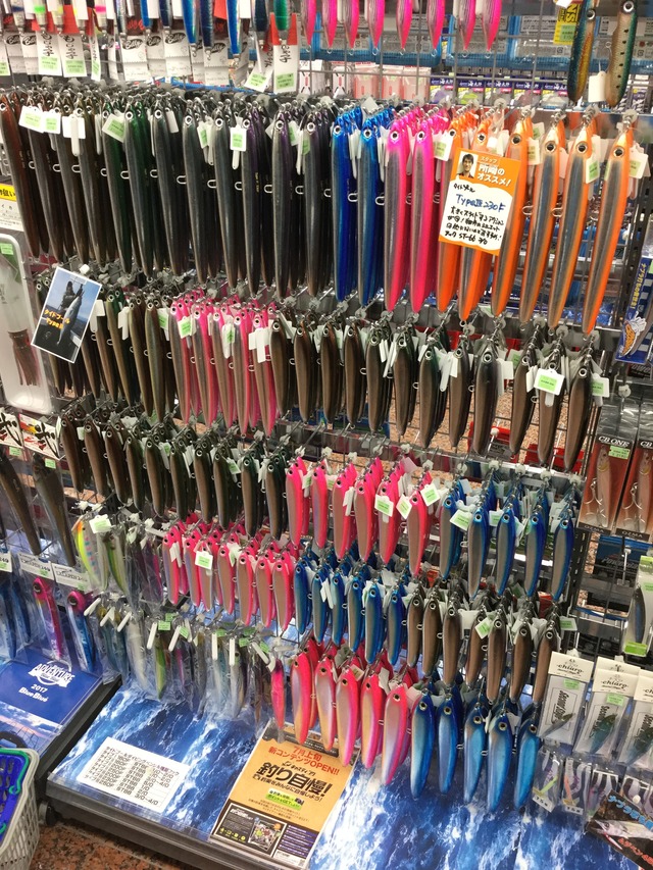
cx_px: 326
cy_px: 435
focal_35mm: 31
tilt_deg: -32.1
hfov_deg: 45.5
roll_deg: +0.3
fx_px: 780
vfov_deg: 58.3
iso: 64
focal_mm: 3.3
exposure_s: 1/30
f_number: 2.4
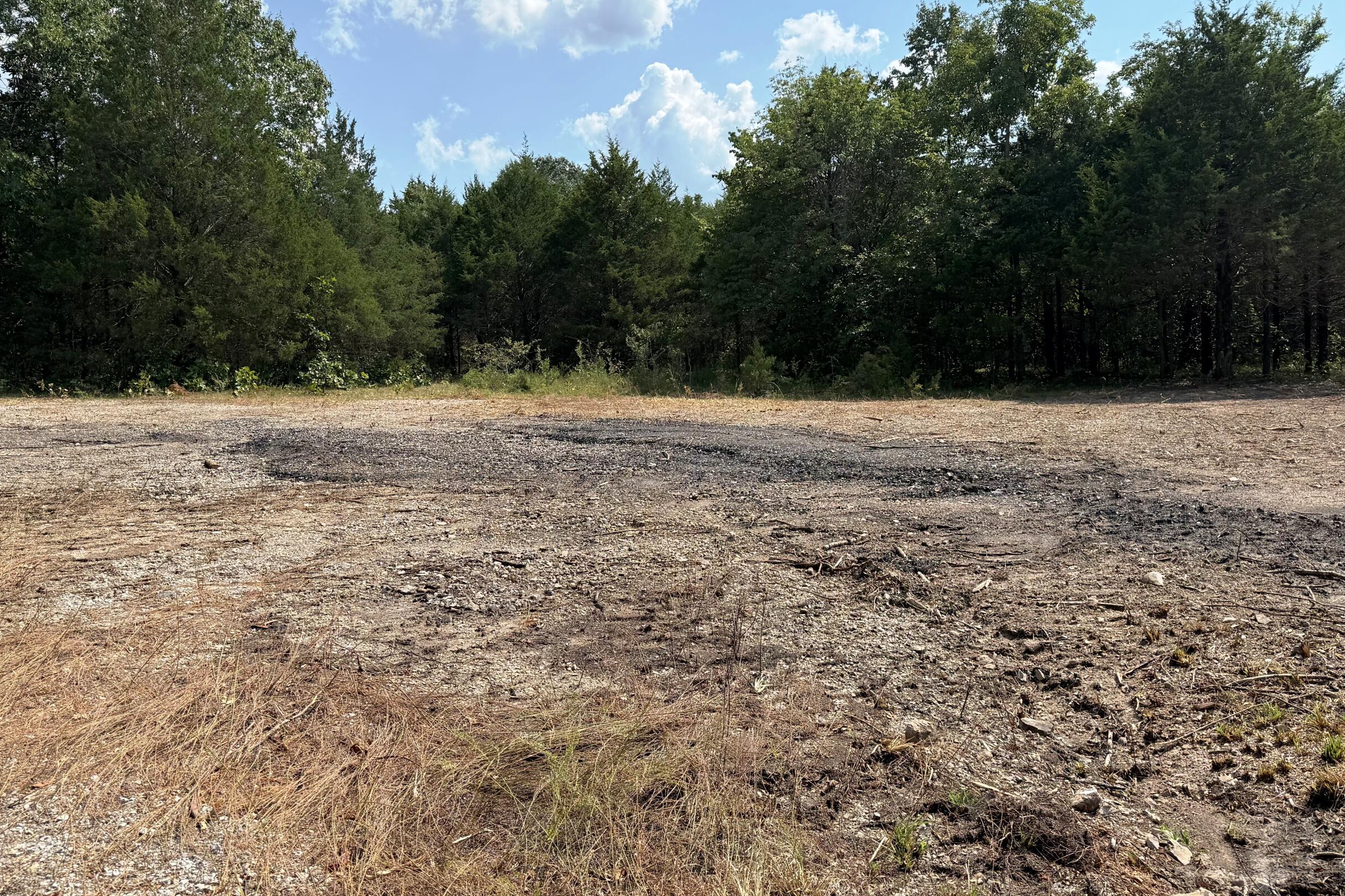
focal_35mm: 31
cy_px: 430
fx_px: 1158
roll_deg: +2.4
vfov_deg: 42.3
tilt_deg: -1.8
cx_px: 672
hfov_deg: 60.3
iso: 80
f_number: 1.78
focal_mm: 6.76
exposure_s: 1/4673
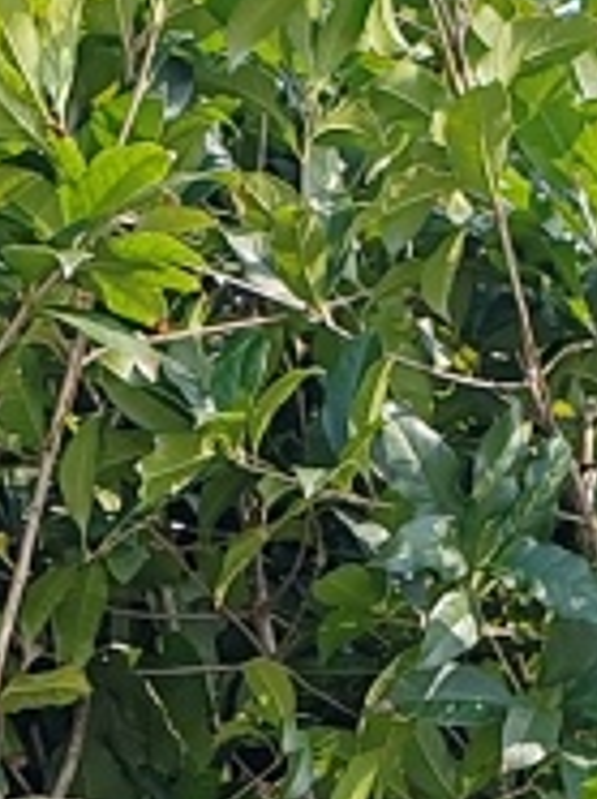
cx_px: 90
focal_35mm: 155
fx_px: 3572
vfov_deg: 10.4
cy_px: 2103
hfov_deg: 9.5
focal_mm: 6.14
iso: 50
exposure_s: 1/600
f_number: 1.8
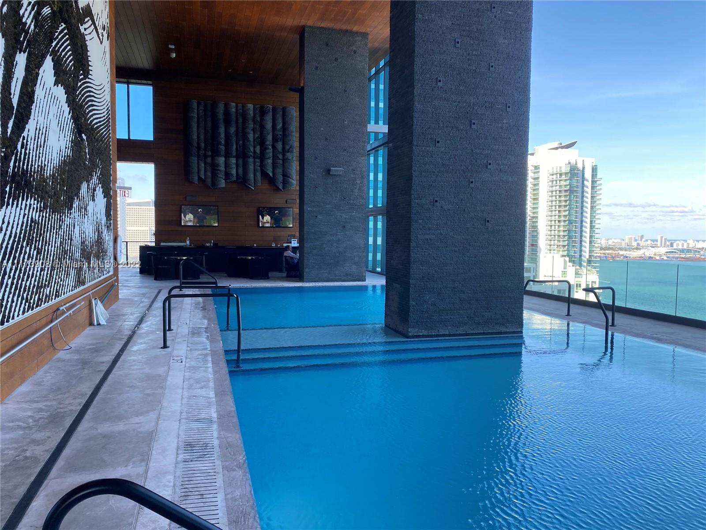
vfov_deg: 53.1
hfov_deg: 67.3
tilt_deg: -2.7
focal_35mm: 26
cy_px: 265
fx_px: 530
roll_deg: -1.1
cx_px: 353
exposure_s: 1/262
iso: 32
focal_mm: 4.25
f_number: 1.8
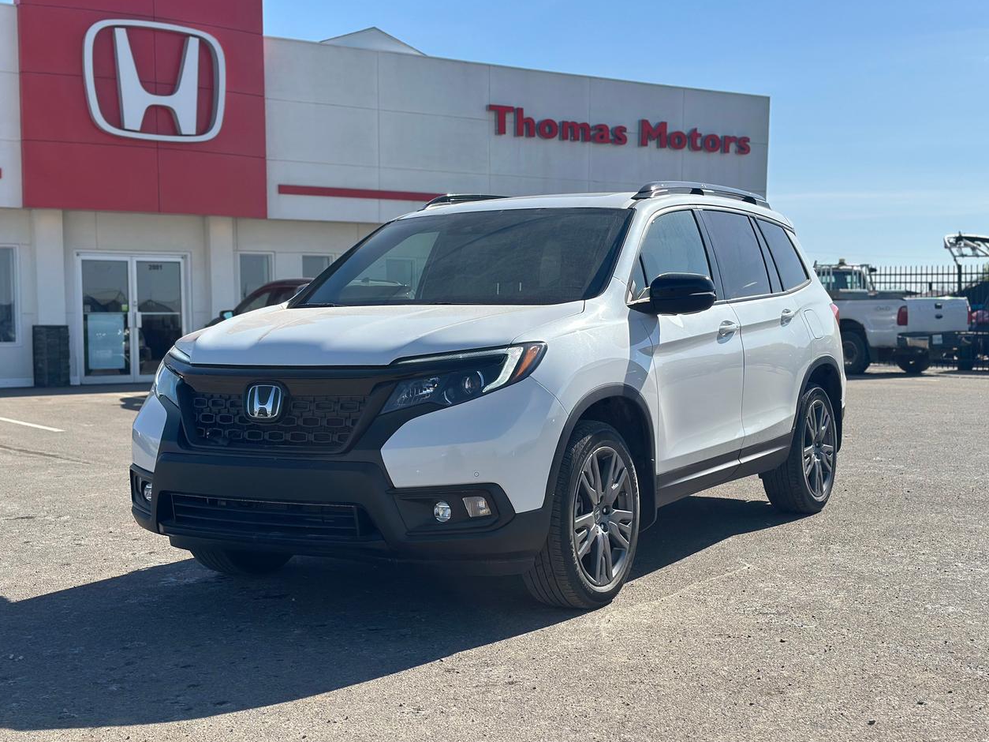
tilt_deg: -2.8
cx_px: 498
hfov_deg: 38.9
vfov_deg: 29.7
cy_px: 375
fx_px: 1400
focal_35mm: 49
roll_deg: +0.5
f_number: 1.78
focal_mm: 6.86
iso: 100
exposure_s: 1/7092
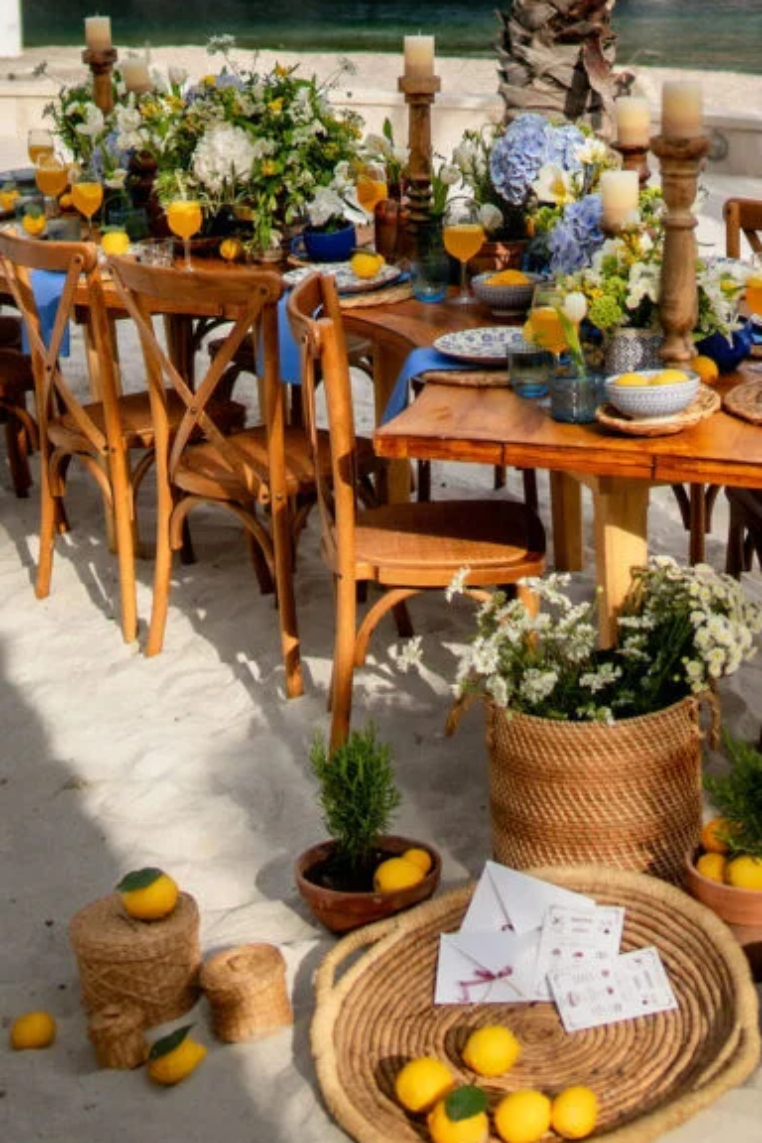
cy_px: 226
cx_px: 501
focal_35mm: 66
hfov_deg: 20.5
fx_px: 2095
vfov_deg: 29.8
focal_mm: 24
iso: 80
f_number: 1.4
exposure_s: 1/8000
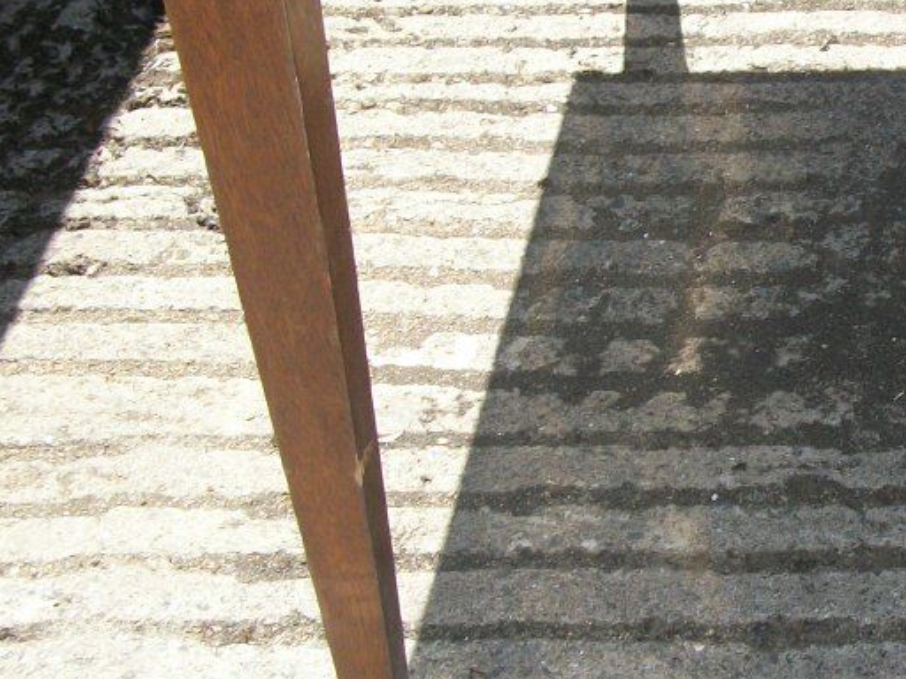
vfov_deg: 18.4
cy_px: 380
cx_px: 818
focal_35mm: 80
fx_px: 2094
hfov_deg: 23.7
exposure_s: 1/500
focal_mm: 5.7
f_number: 2.9
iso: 80
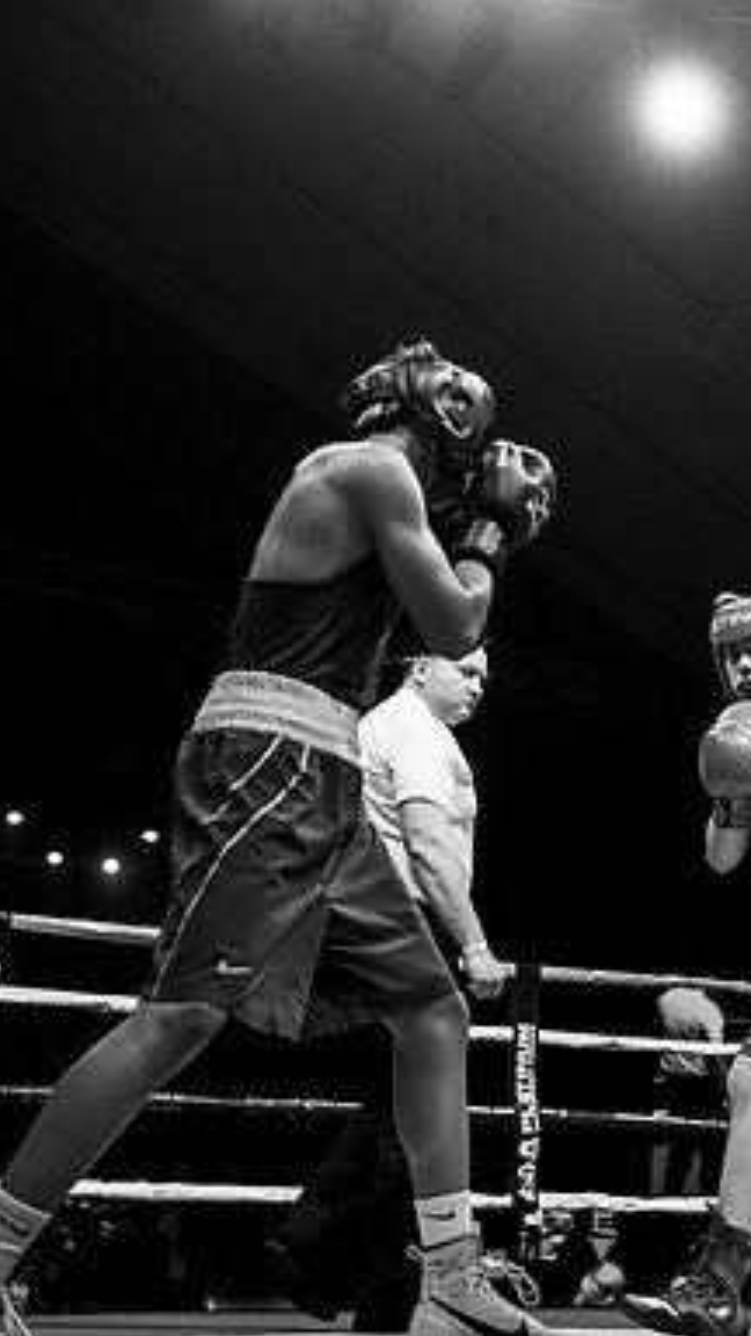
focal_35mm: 49
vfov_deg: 42.1
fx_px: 1735
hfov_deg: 23.0
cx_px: 827
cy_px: 666
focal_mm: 31
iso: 4000
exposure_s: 1/800
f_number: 2.8
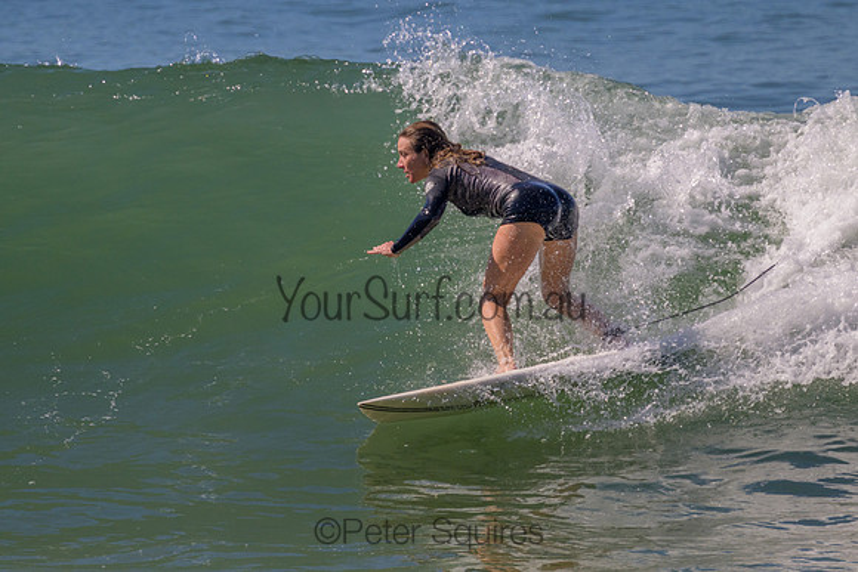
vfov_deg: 1.4
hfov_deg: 2.1
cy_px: 224
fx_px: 23209
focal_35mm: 974
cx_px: 416
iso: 720
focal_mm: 800
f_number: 11
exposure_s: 1/2000
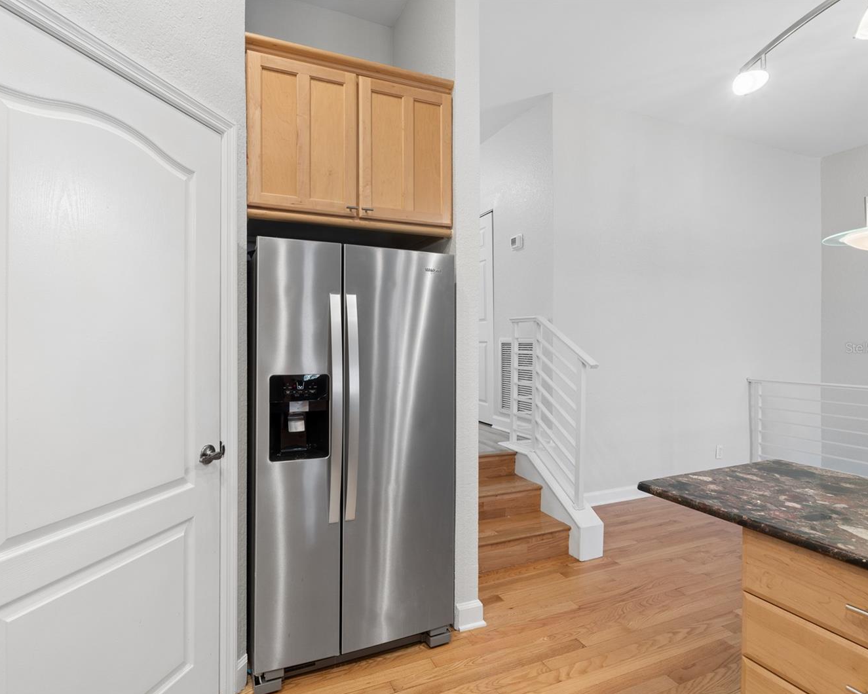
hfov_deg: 89.2
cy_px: 348
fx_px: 437
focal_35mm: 17
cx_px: 380
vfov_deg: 77.0
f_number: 8
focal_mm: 10
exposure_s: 1/3.33
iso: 160
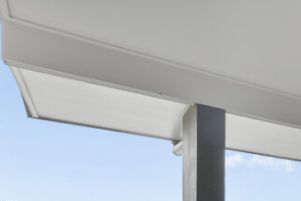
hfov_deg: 32.7
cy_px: 262
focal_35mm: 44
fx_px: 368
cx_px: 395
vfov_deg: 26.0
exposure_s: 1/30
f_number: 7.1
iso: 320
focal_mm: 16
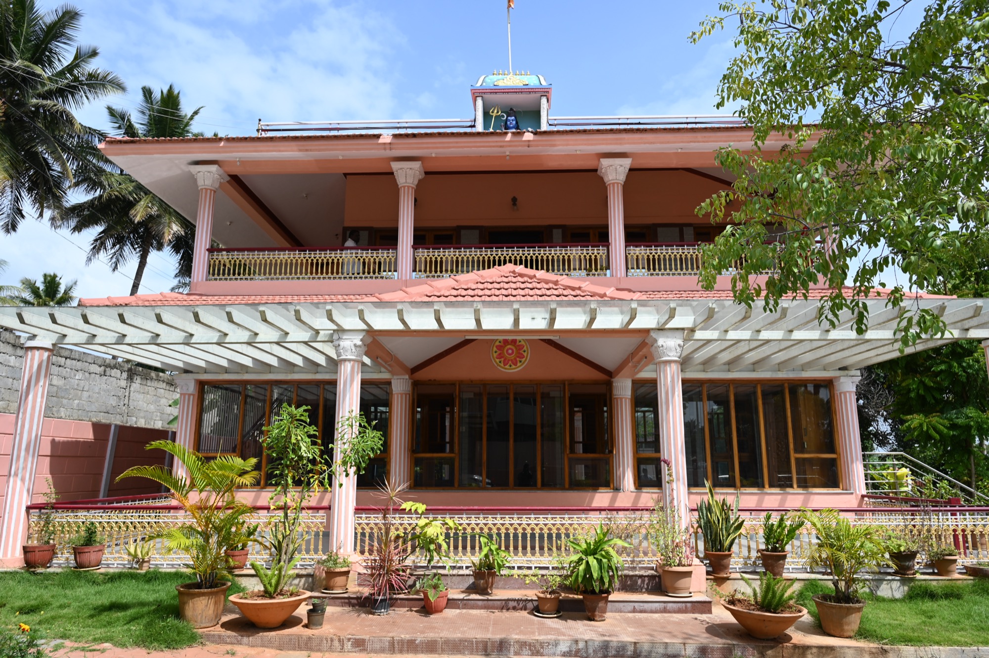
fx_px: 659
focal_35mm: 24
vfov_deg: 53.1
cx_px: 494
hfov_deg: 73.8
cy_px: 329
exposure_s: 1/320
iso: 100
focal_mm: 24
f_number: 6.3
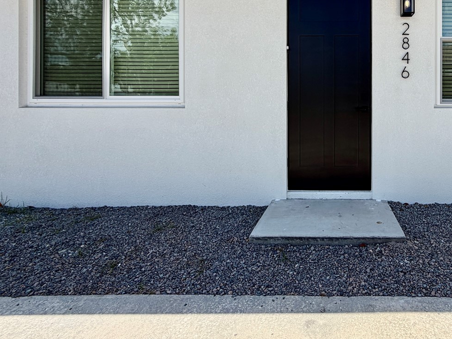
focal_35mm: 23
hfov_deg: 69.6
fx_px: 300
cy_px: 107
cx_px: 333
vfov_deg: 57.3
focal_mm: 2.22
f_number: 2.2
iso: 25
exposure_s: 1/770
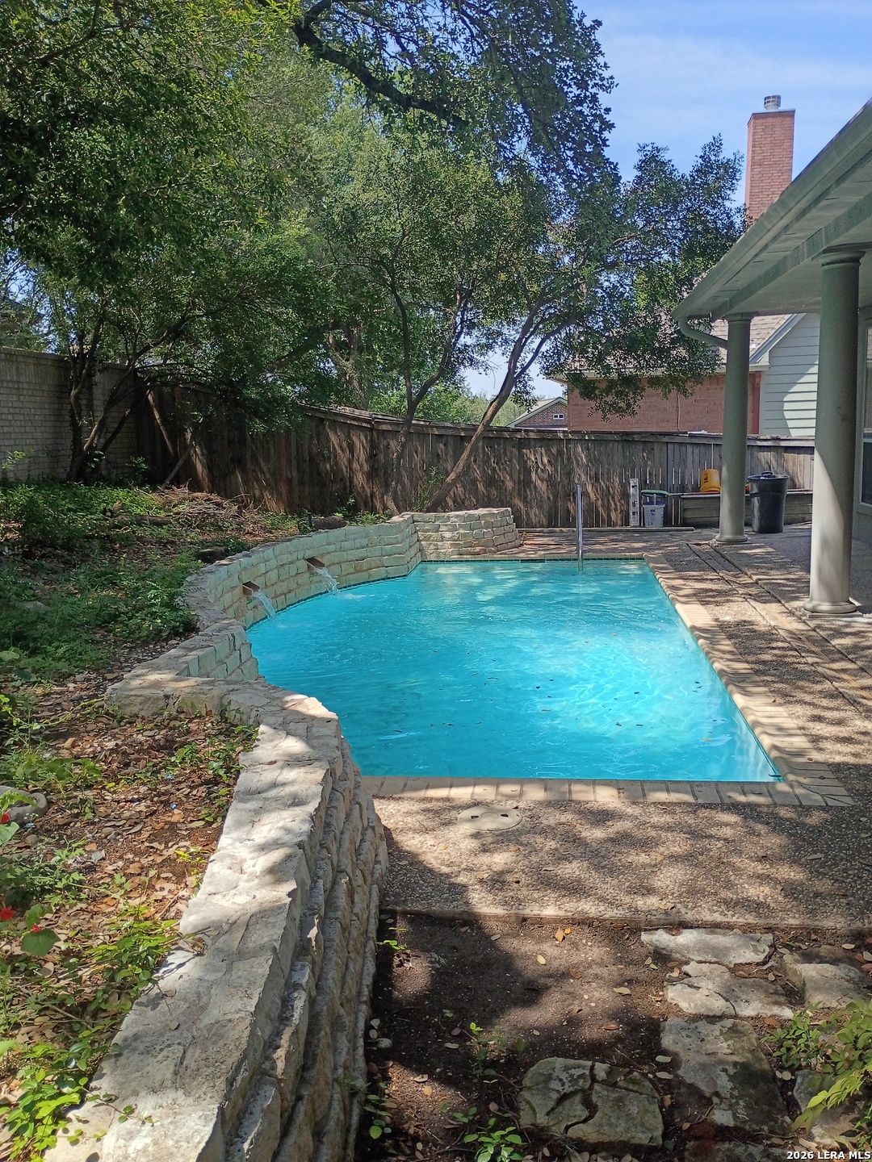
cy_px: 581
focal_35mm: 29
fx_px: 974
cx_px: 436
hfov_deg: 48.2
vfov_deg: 61.7
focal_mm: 4.27
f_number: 1.8
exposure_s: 1/460
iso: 100
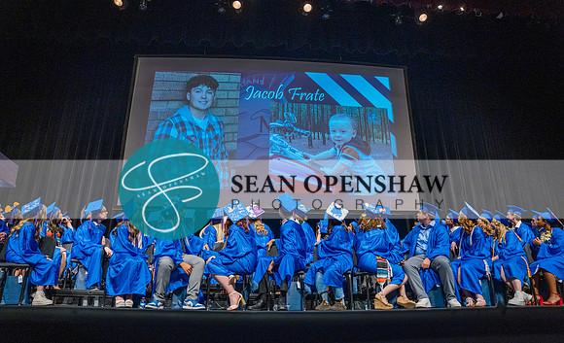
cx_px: 282
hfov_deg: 73.8
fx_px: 376
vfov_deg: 49.0
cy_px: 188
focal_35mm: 25
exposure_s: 1/160
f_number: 2.8
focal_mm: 24
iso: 2500
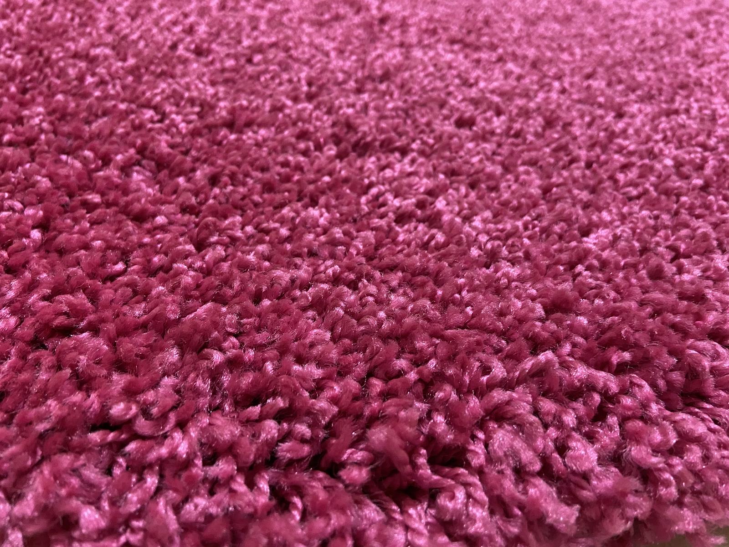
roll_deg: -7.3
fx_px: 548
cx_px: 364
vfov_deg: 53.1
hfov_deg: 67.3
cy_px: 274
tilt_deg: -38.7
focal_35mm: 26
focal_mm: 4.25
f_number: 1.8
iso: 500
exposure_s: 1/33
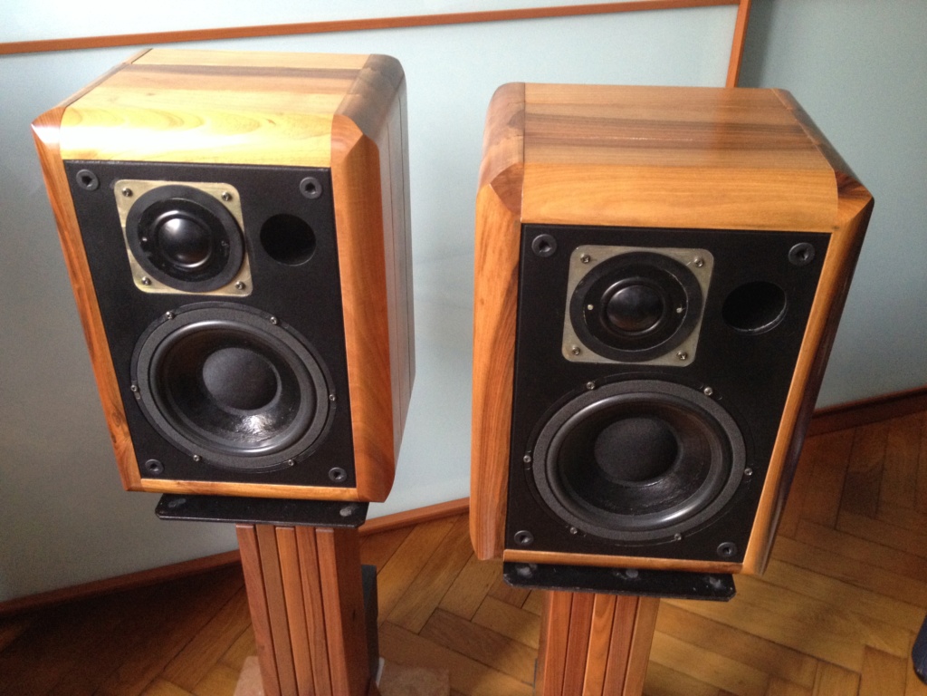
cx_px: 464
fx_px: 937
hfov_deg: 52.6
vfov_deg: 40.7
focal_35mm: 35
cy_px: 348
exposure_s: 1/20
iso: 250
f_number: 2.4
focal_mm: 4.28
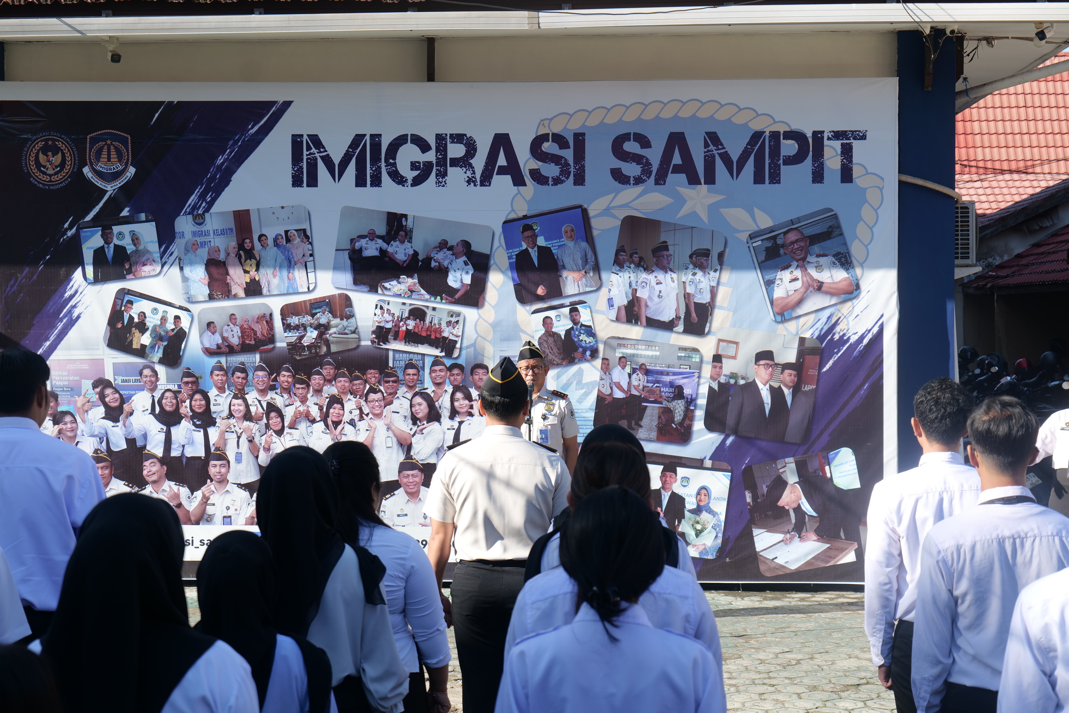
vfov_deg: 22.6
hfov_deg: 33.4
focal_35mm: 60
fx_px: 1782
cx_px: 534
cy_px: 356
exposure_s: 1/160
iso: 100
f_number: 6.3
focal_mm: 60
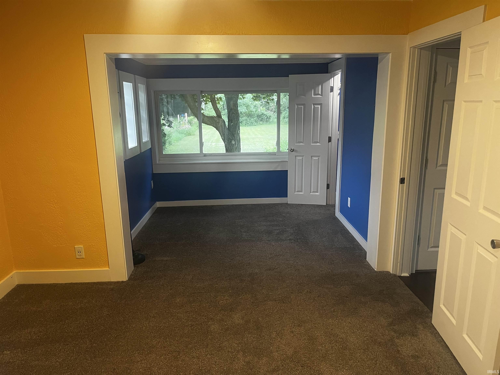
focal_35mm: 26
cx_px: 250
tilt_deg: -13.4
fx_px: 376
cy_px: 188
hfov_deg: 67.3
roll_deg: +0.8
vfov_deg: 53.1
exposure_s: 1/60
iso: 250
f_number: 1.6
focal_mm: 5.1
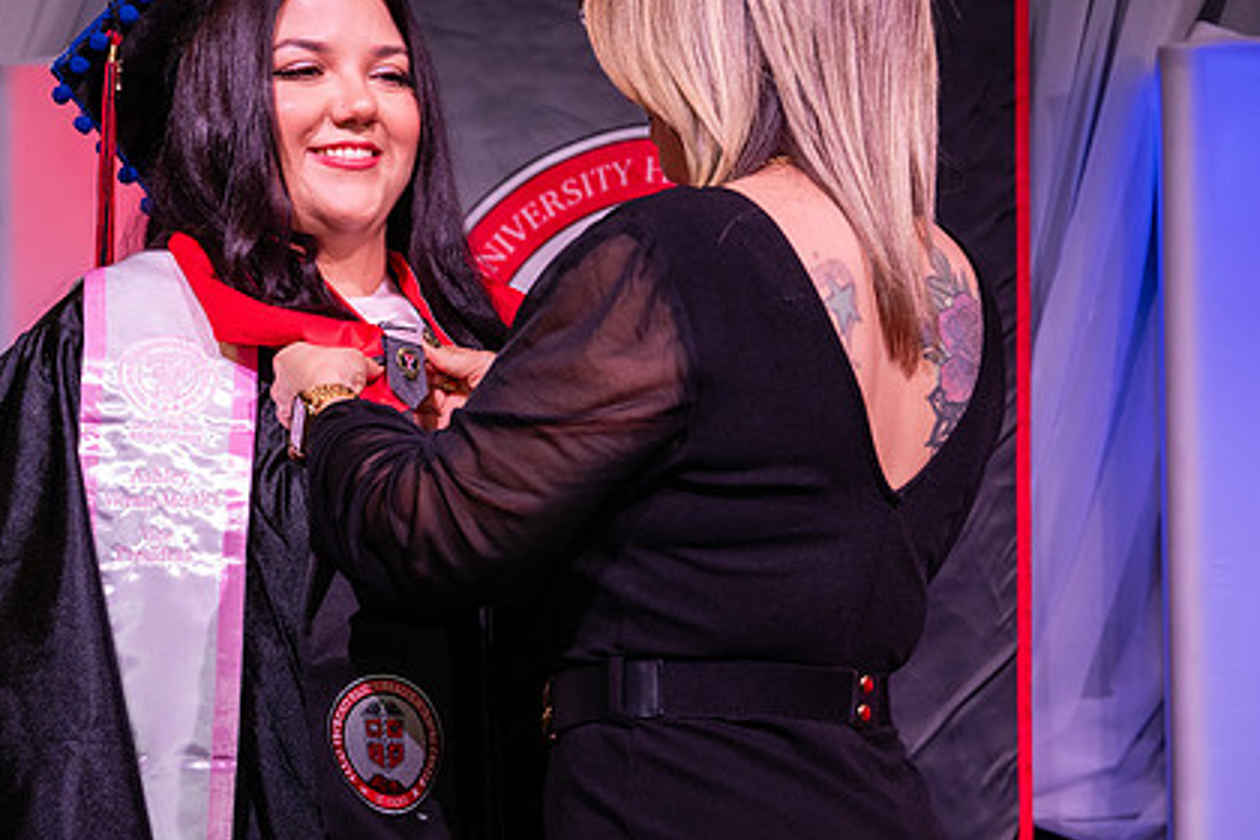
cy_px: 381
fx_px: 4760
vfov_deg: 10.1
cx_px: 440
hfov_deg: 15.1
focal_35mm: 136
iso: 800
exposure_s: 1/160
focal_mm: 70
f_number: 5.6
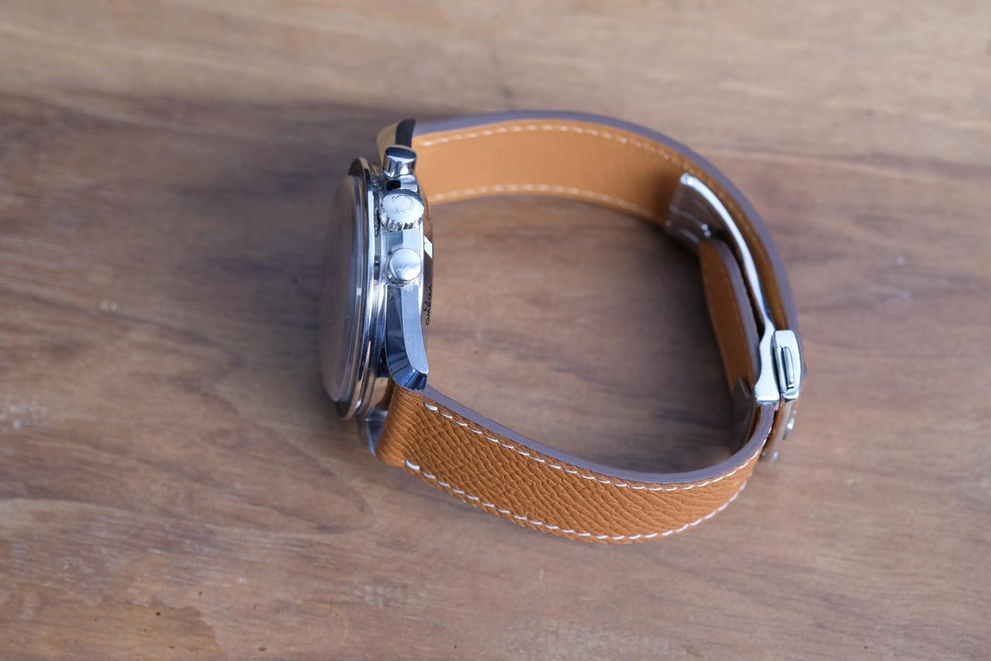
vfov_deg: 15.2
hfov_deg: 22.6
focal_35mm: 90
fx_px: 2477
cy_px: 330
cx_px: 496
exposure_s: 1/15
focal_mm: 60
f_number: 5.6
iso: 200
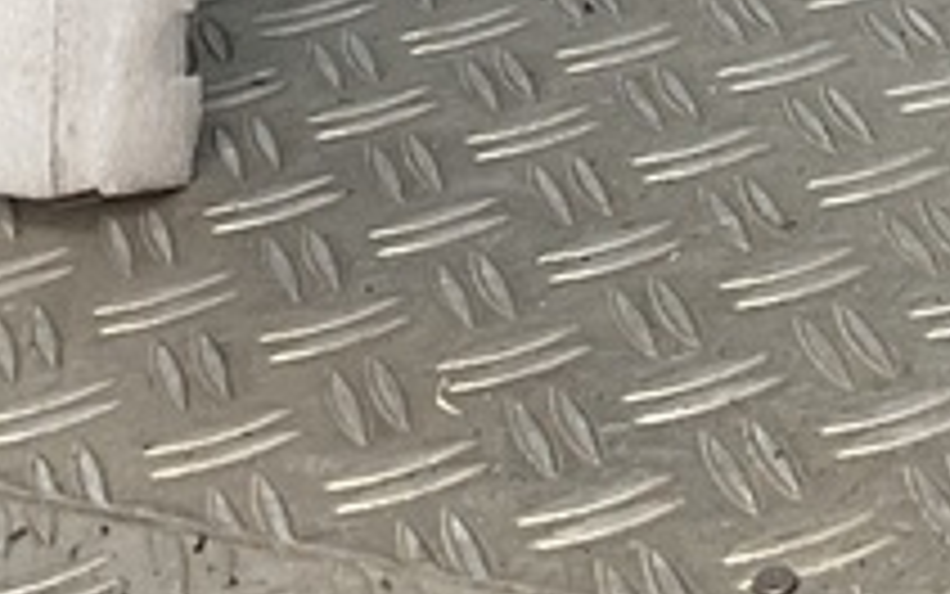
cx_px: 720
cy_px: -693
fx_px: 3807
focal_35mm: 147
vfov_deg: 8.4
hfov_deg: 14.2
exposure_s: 1/223
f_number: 1.8
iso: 16
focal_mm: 3
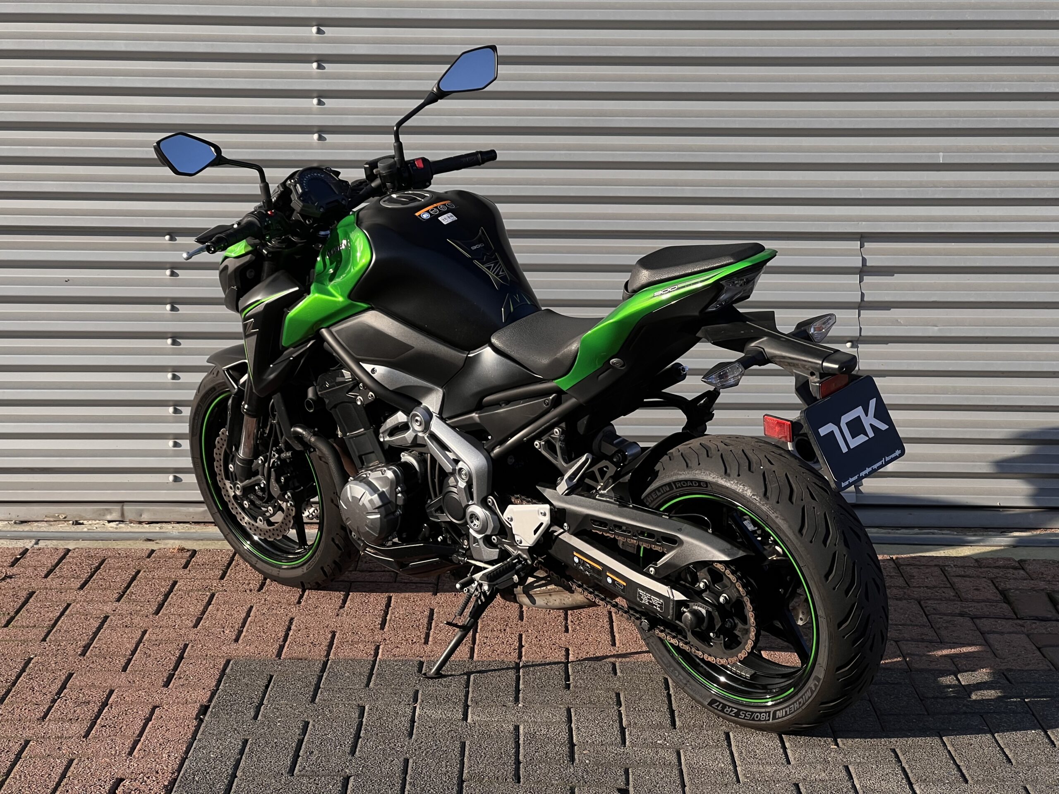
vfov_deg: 19.1
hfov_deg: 25.3
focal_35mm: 77
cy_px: 397
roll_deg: +0.9
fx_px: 2356
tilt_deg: -8.8
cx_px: 530
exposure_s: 1/423
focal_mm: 9
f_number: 2.8
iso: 32
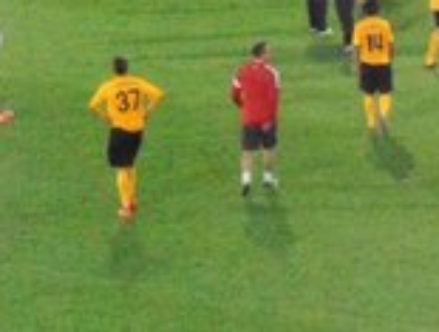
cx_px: 746
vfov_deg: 2.6
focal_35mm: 569
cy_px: 43
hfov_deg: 3.5
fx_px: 7233
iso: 1600
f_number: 5.9
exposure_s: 1/100
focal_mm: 29.44
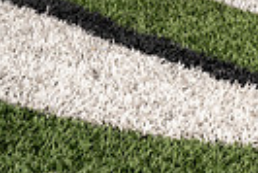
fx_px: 1284
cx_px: 242
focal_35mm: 179
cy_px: -251
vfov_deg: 7.2
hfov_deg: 11.4
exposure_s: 1/250
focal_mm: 53
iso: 100
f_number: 8
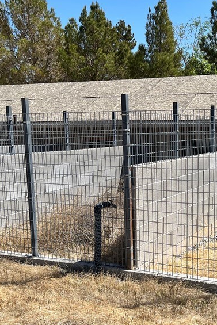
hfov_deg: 27.0
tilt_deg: -13.0
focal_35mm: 49
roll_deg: -0.1
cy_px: 215
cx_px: 172
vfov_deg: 39.9
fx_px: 443
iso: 50
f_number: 1.5
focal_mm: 5.7
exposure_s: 1/5076
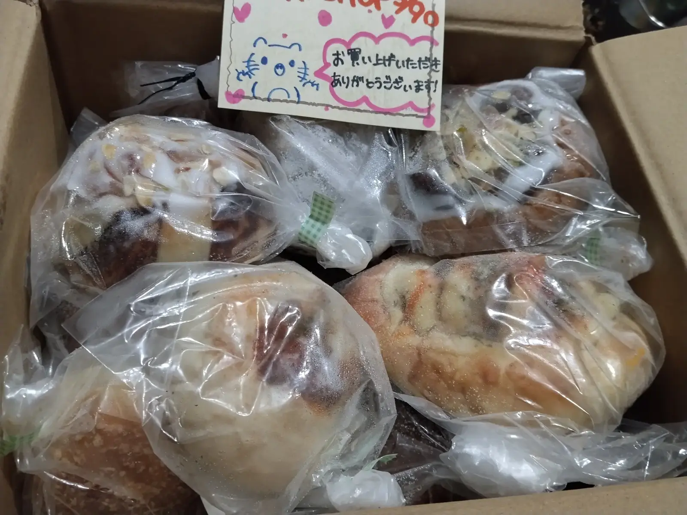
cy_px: 258
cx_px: 344
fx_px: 576
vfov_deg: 48.2
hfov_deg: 61.7
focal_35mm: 29
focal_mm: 4.22
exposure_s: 1/25
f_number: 1.8
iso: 320
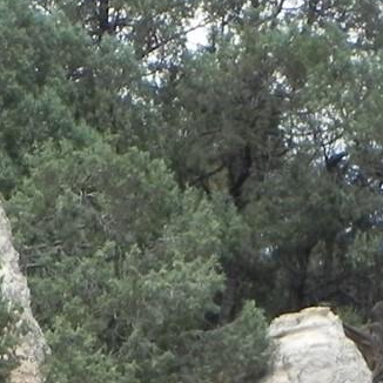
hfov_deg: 6.1
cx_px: 280
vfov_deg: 6.1
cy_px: 449
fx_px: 3580
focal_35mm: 286
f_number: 5.6
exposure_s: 1/287
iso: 160
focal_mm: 11.8
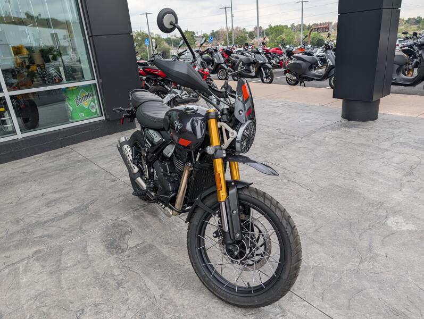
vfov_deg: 56.9
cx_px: 212
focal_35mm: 24
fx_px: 294
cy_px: 160
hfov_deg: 71.5
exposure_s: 1/529
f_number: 1.68
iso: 20
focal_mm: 6.9
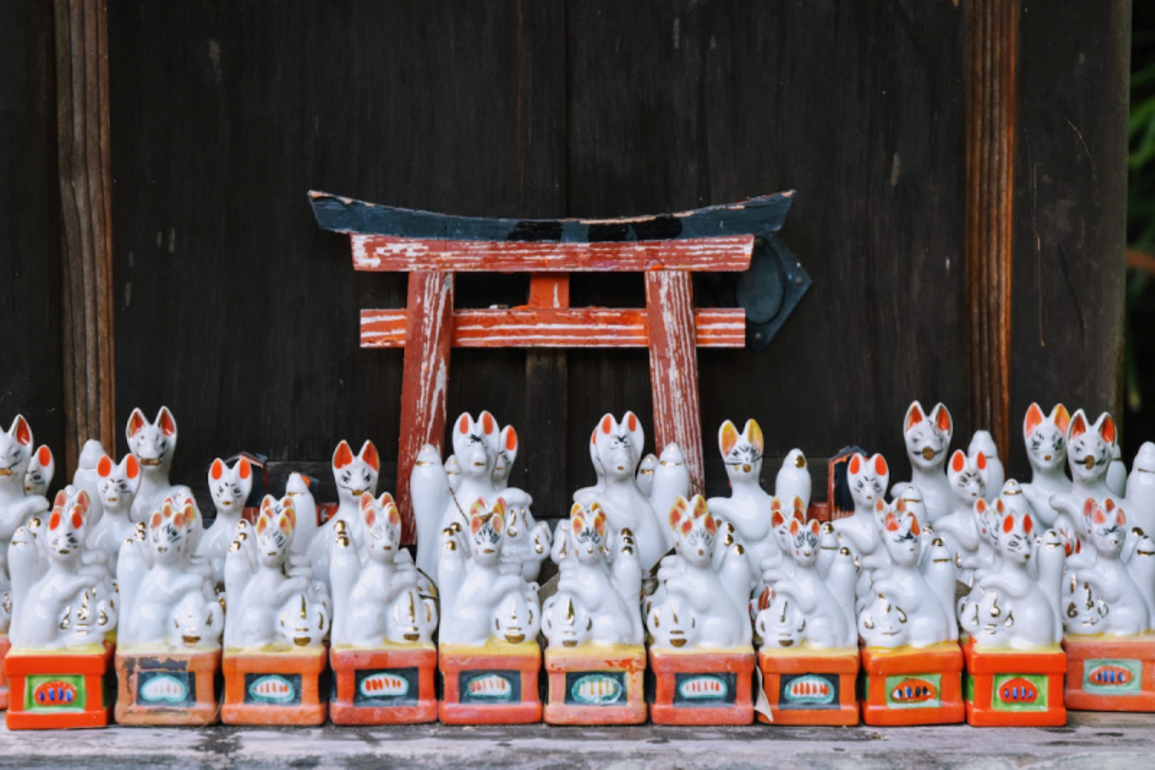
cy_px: 385
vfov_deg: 18.2
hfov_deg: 27.0
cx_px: 578
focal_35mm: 75
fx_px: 2406
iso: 400
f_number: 5
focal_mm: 50
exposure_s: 1/125
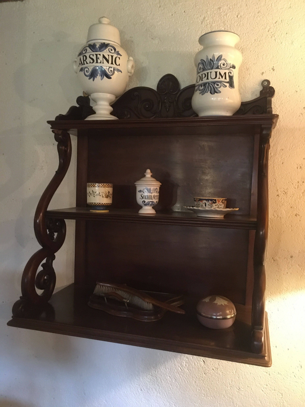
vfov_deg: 61.7
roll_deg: -2.3
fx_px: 341
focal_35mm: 29
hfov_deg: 48.2
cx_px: 152
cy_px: 204
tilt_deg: -1.2
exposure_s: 1/17
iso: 320
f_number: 2.2
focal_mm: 4.15
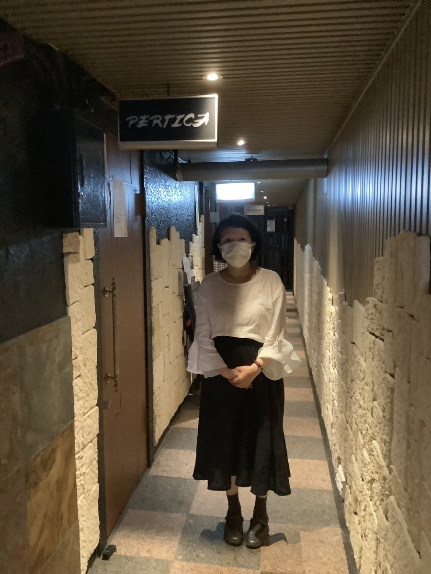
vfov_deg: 58.4
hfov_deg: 45.4
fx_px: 515
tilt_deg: -5.5
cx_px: 216
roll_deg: +0.5
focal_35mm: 31
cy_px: 287
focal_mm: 3.3
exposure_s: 1/24
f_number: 2.4
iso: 800
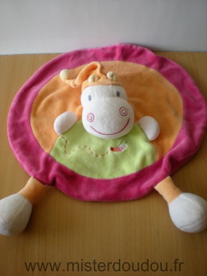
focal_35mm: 38
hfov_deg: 37.7
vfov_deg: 49.0
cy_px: 138
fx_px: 303
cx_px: 104
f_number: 3.1
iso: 95
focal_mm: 6.3
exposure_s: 1/59.6
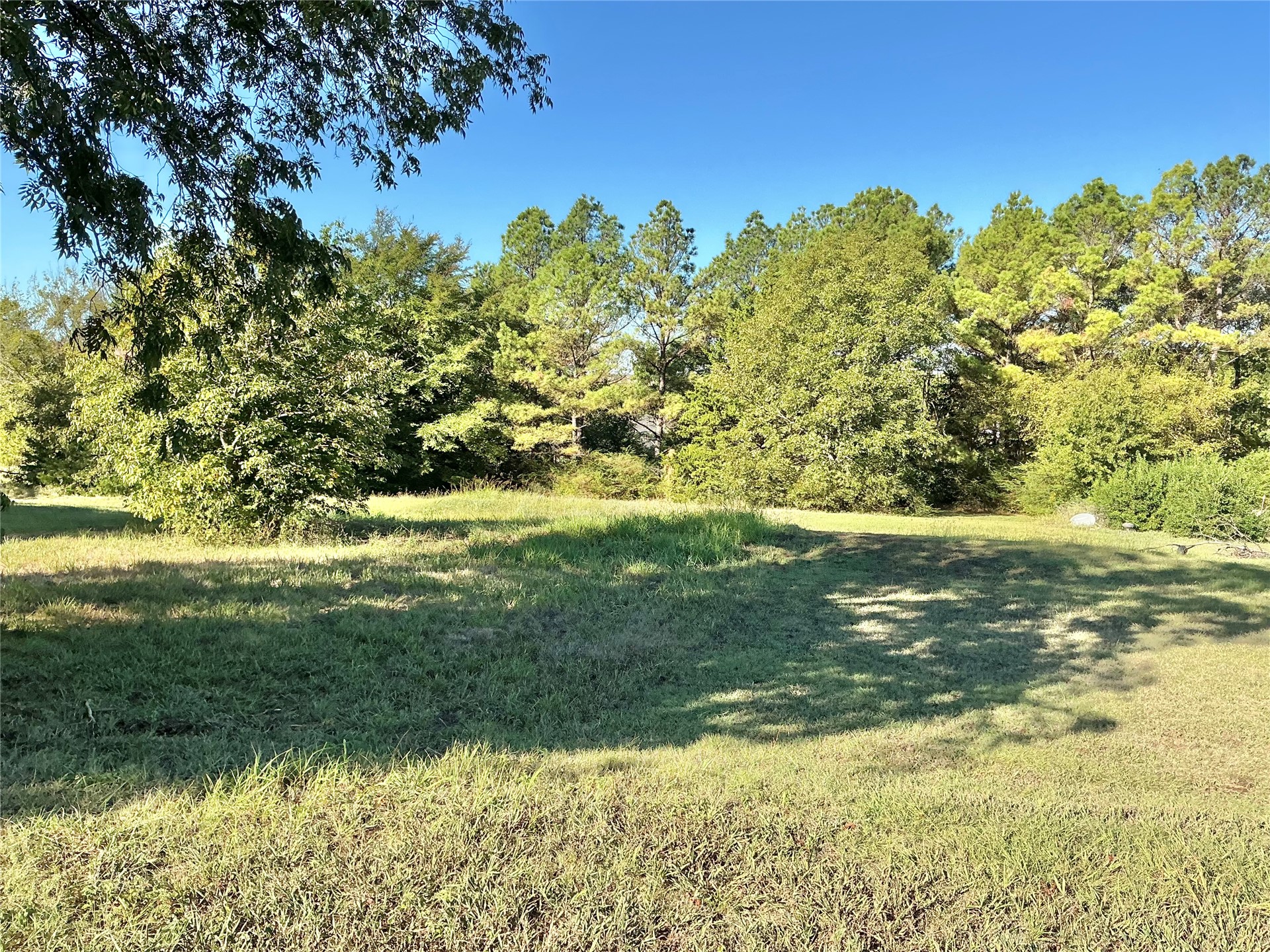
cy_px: 476
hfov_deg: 61.7
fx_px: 1064
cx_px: 635
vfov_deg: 48.2
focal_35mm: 29
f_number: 1.8
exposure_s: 1/912
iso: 25
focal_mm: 3
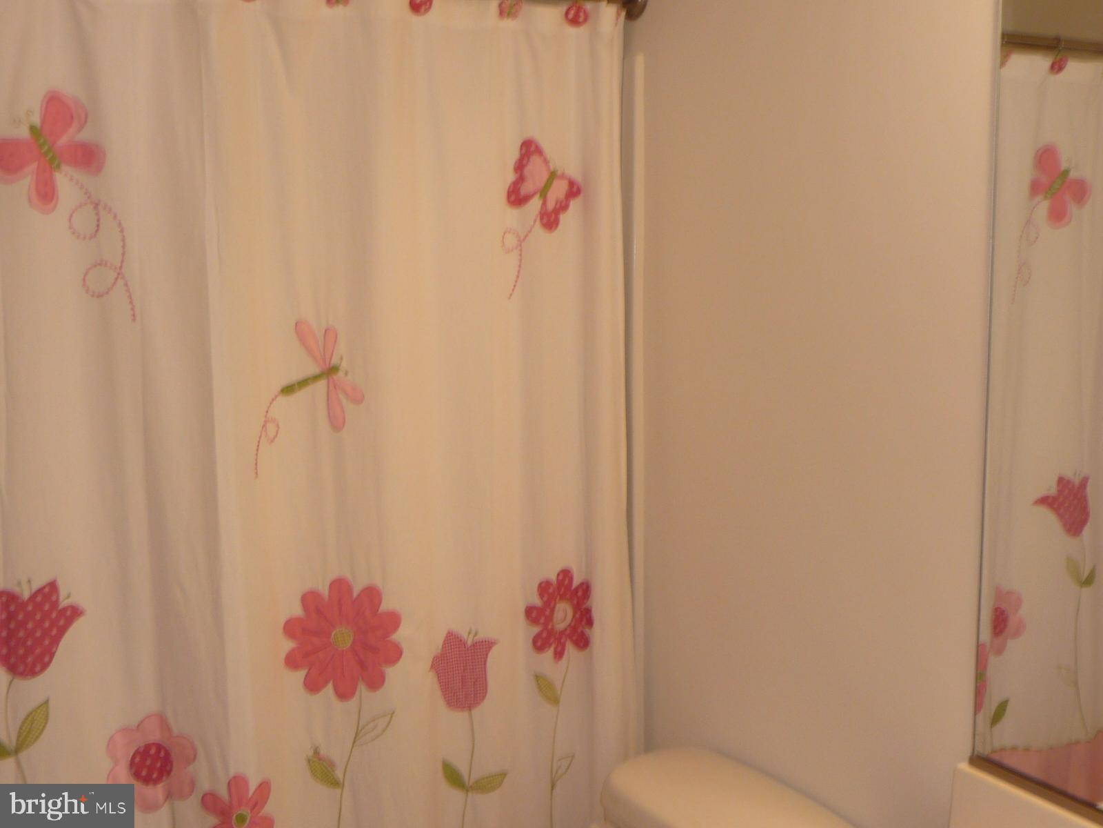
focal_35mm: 41
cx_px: 552
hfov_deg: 45.8
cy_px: 414
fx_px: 1306
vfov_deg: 35.1
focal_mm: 4.7
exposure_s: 1/30
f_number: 3.3
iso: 100
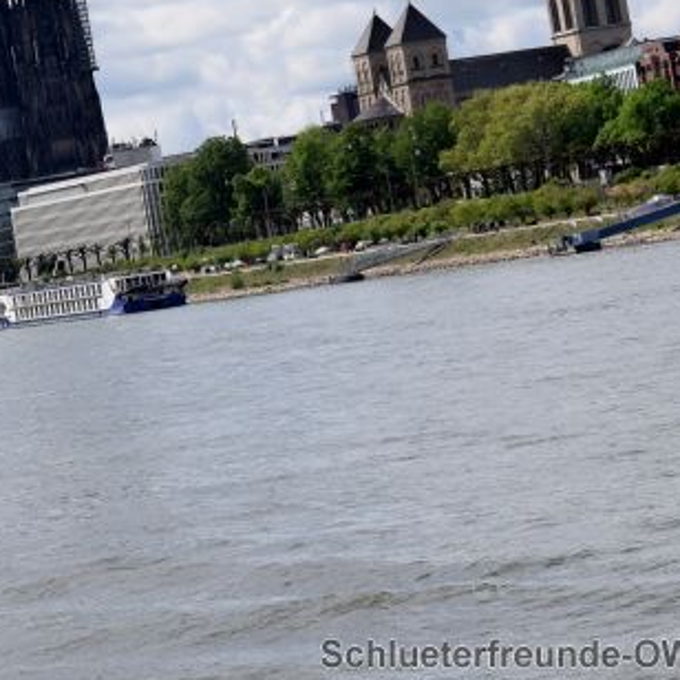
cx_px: -68
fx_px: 4047
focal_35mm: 182
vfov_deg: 9.6
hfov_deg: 9.5
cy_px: 105
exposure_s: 1/500
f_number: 11
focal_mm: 55
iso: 200
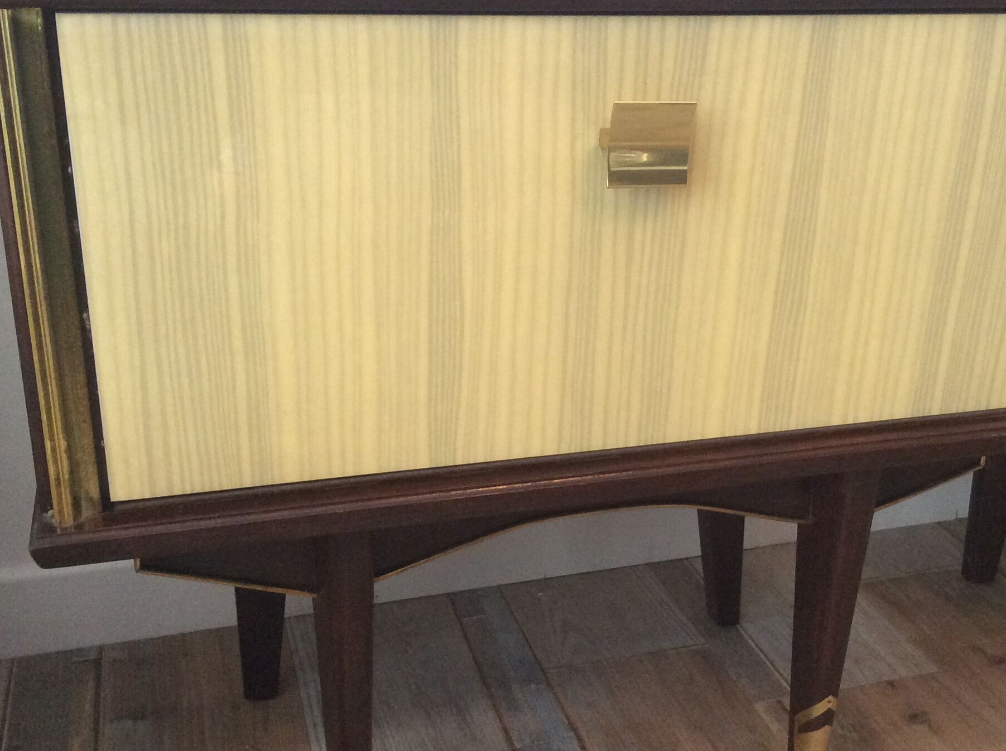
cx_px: 593
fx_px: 1335
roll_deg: -1.6
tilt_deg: -22.0
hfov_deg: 41.1
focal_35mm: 46
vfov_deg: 31.4
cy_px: 386
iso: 160
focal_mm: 3.3
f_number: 2.4
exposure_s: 1/25
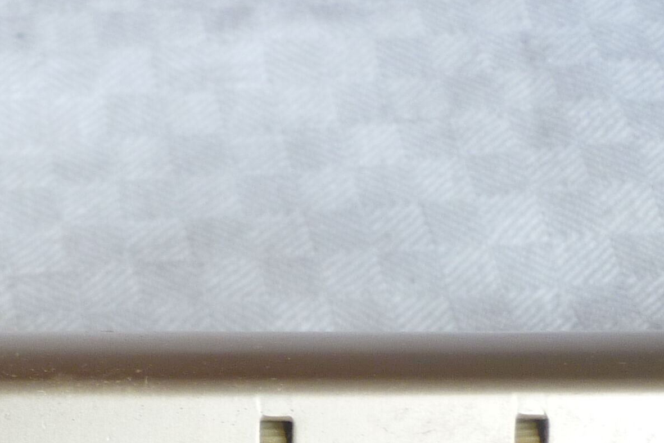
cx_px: -118
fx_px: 1955
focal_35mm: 106
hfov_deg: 18.3
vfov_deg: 12.2
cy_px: 710
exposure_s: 1/60
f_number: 2.8
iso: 80
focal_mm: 5.5
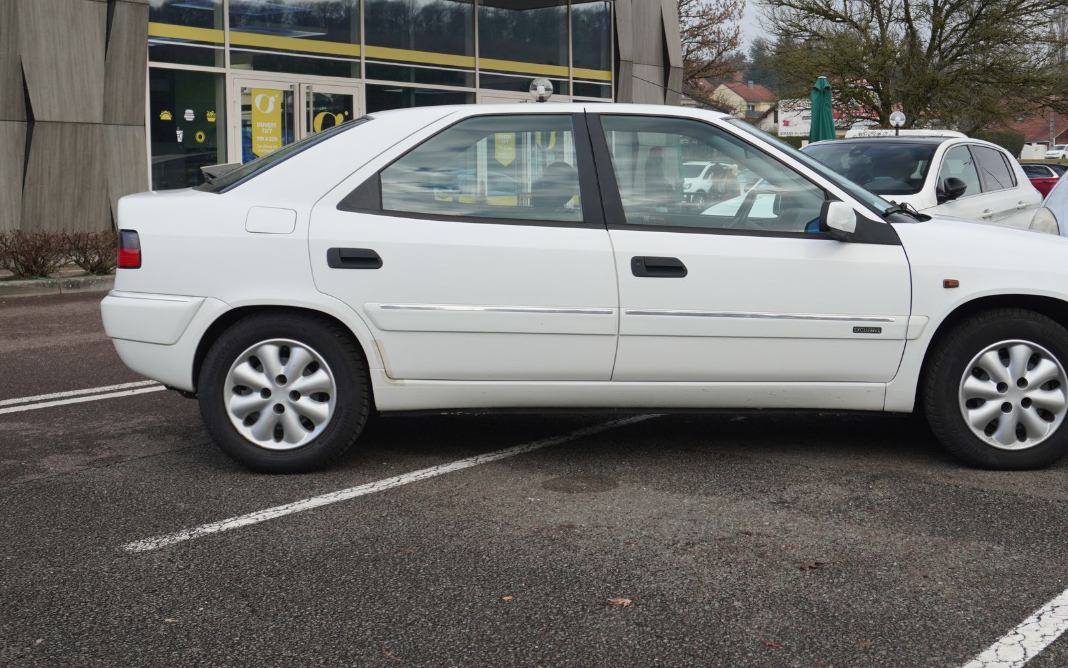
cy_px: 251
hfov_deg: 41.9
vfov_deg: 27.0
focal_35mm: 48
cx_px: 646
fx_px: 1387
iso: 100
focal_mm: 25
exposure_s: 1/60
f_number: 5.6
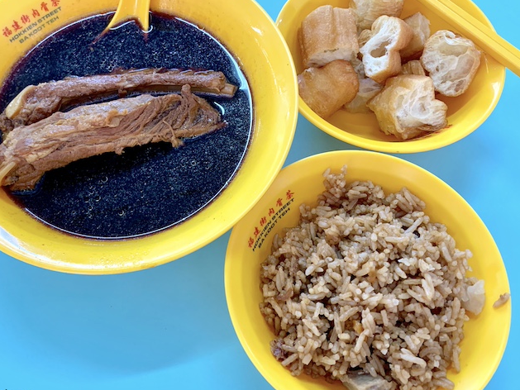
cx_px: 212
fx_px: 466
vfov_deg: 45.4
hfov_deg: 58.0
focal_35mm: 31
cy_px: 185
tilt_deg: -66.8
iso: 200
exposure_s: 1/60
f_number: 1.8
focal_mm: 4.25
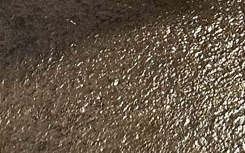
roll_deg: -0.7
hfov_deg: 10.2
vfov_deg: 4.9
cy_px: -694
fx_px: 1336
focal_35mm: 200
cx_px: 335
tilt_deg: -12.6
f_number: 1.78
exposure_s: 1/50
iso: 125
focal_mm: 6.86
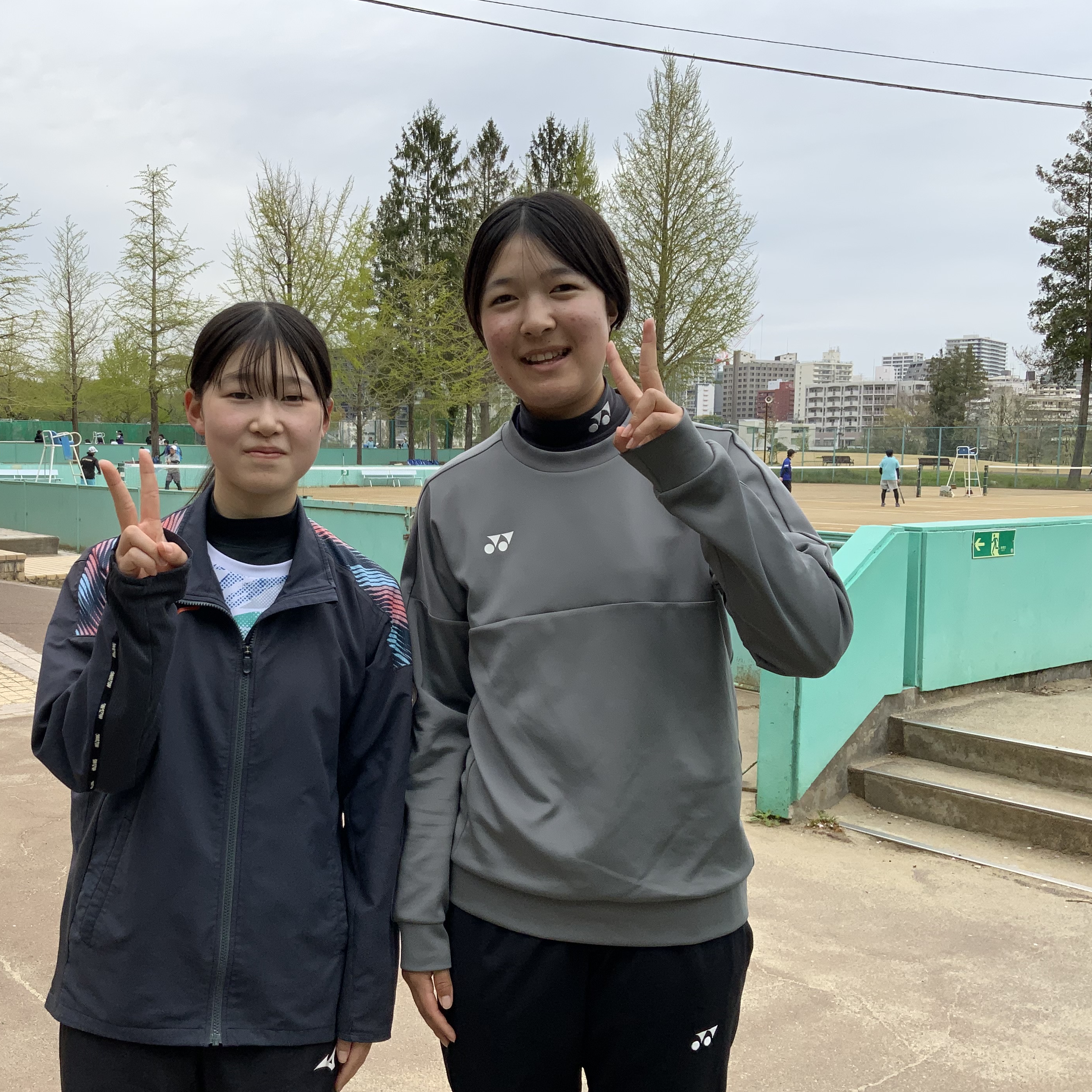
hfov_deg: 44.5
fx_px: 1321
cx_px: 391
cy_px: 577
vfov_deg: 44.9
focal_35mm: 37
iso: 16
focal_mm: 3
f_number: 1.8
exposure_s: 1/749
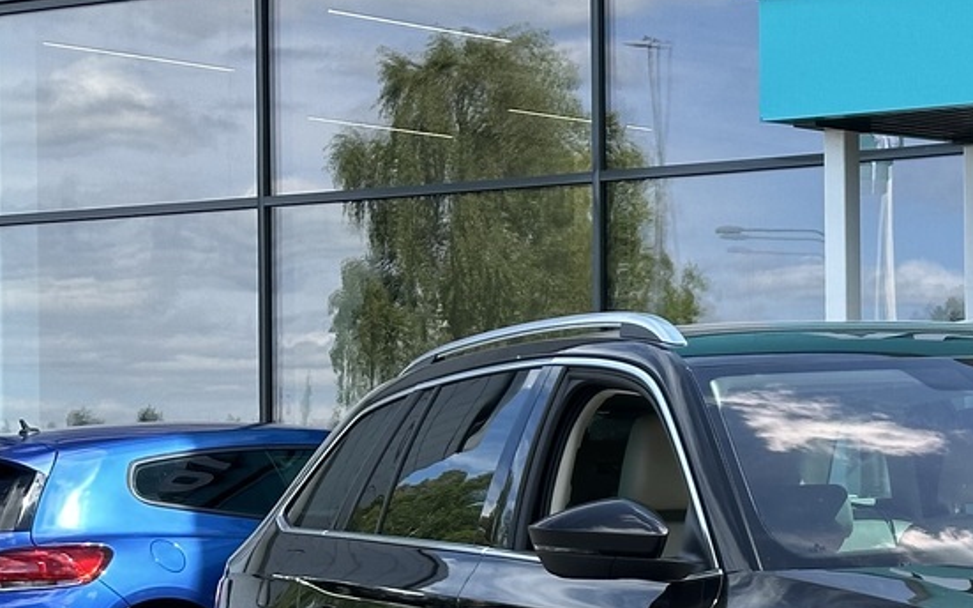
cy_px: 546
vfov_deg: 9.8
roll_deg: -0.3
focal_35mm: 133
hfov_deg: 15.3
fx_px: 3526
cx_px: 1067
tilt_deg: +0.6
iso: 64
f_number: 1.78
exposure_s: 1/864
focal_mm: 6.86
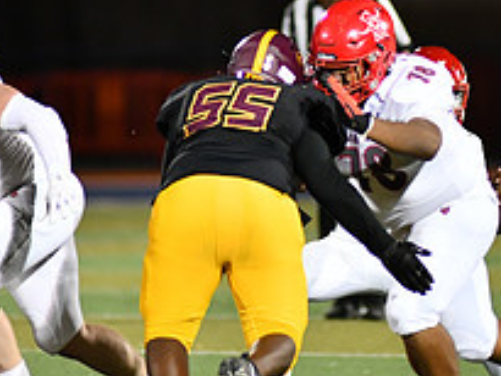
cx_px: 323
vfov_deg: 1.8
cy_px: 89
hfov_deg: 2.4
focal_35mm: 816
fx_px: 11817
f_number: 2.8
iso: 4500
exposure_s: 1/1250
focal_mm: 300
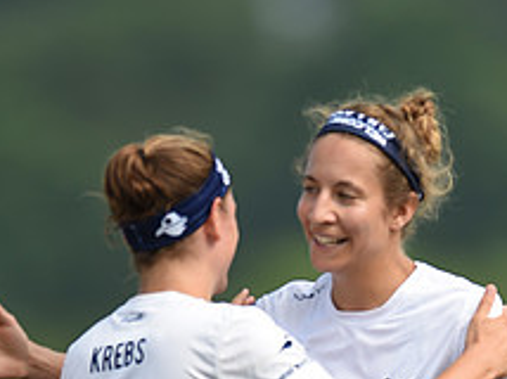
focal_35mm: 1043
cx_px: 371
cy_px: 618
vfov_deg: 1.4
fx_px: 15259
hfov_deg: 1.9
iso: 100
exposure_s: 1/1000
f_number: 2.8
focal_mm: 400
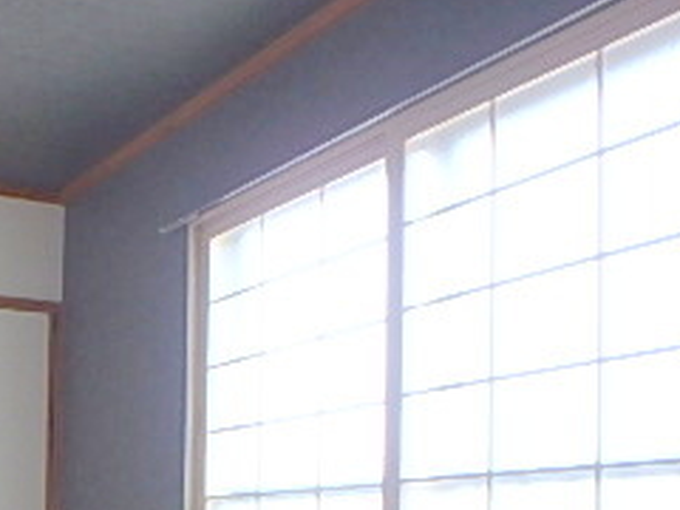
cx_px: -26
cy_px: 572
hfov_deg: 31.3
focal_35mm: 56
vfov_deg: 24.2
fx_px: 1100
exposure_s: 1/60
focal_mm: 3.7
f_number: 3.5
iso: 200
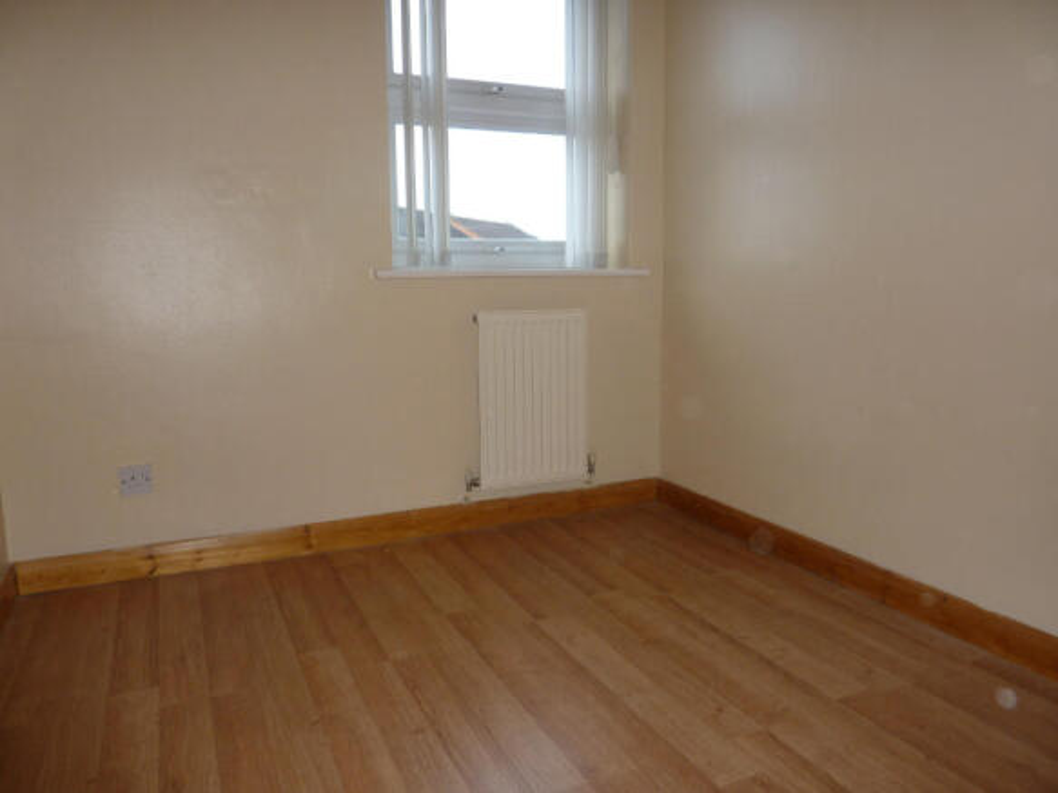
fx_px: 764
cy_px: 396
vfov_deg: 54.9
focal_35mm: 25
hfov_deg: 69.4
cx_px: 529
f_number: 3.3
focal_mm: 4.1
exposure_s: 1/30
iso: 100
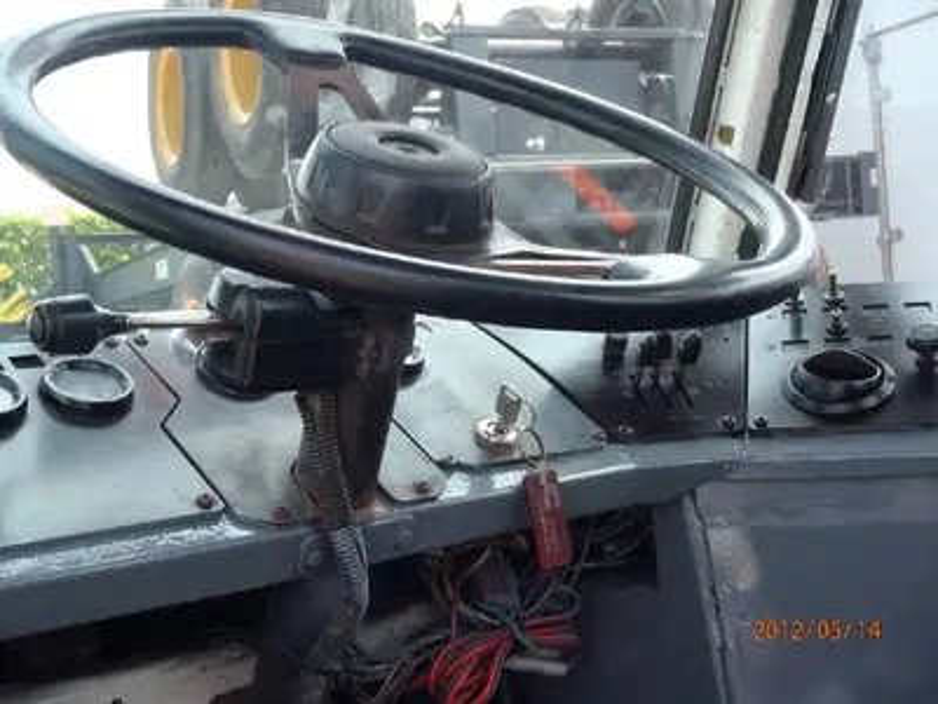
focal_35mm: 49
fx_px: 1328
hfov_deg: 38.9
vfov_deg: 29.7
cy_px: 352
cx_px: 469
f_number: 4.9
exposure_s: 1/100
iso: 100
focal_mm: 8.8
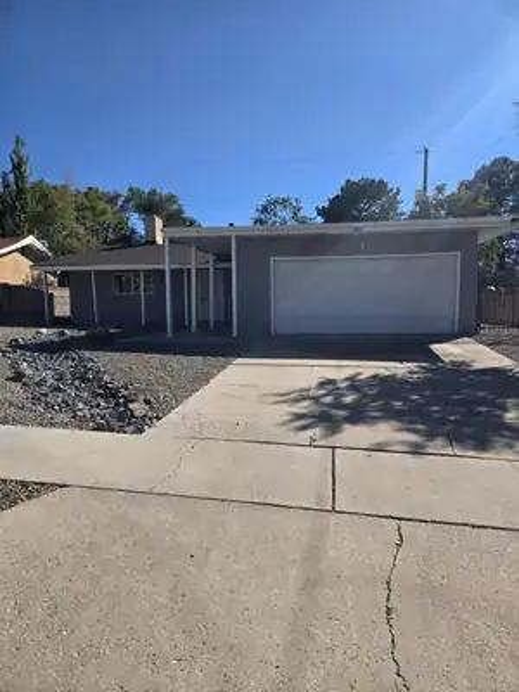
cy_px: 346
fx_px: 460
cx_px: 260
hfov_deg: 58.9
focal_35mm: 23
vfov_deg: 73.9
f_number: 1.8
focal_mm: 5.4
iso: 32
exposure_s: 1/2921
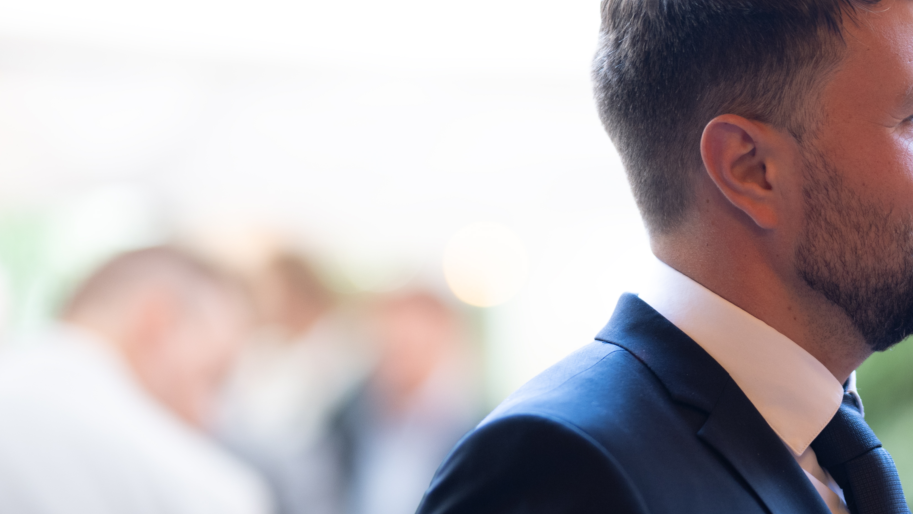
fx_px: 5423
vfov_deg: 5.4
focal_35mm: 224
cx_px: 927
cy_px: 169
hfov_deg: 9.6
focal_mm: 85
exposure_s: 1/100
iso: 200
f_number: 1.4
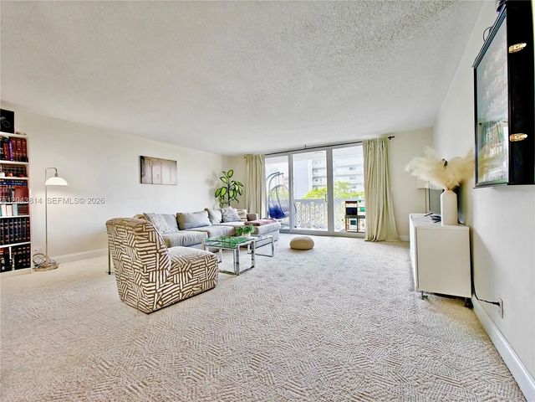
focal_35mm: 14
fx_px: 216
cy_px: 201
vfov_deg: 85.7
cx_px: 268
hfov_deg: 102.1
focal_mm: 2.62
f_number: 2.2
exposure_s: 1/40
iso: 160
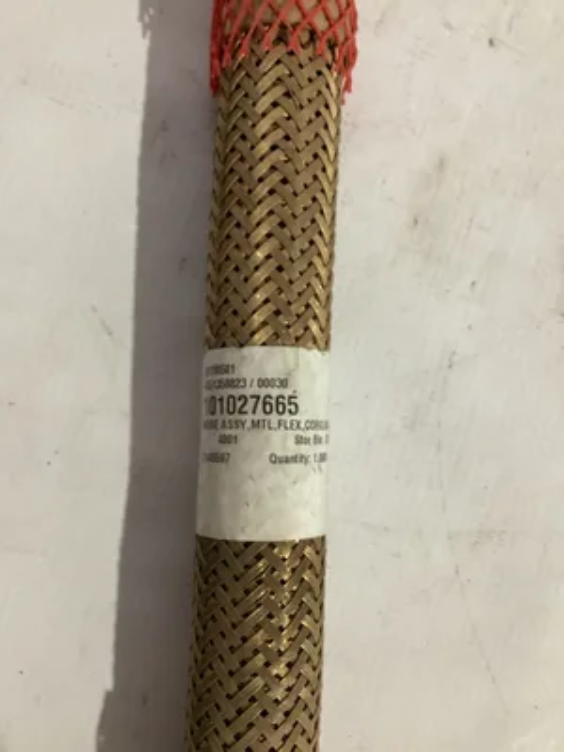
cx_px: 282
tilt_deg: -83.6
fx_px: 673
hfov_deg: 45.4
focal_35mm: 31
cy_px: 376
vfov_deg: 58.4
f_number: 2.4
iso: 320
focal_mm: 3.3
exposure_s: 1/50
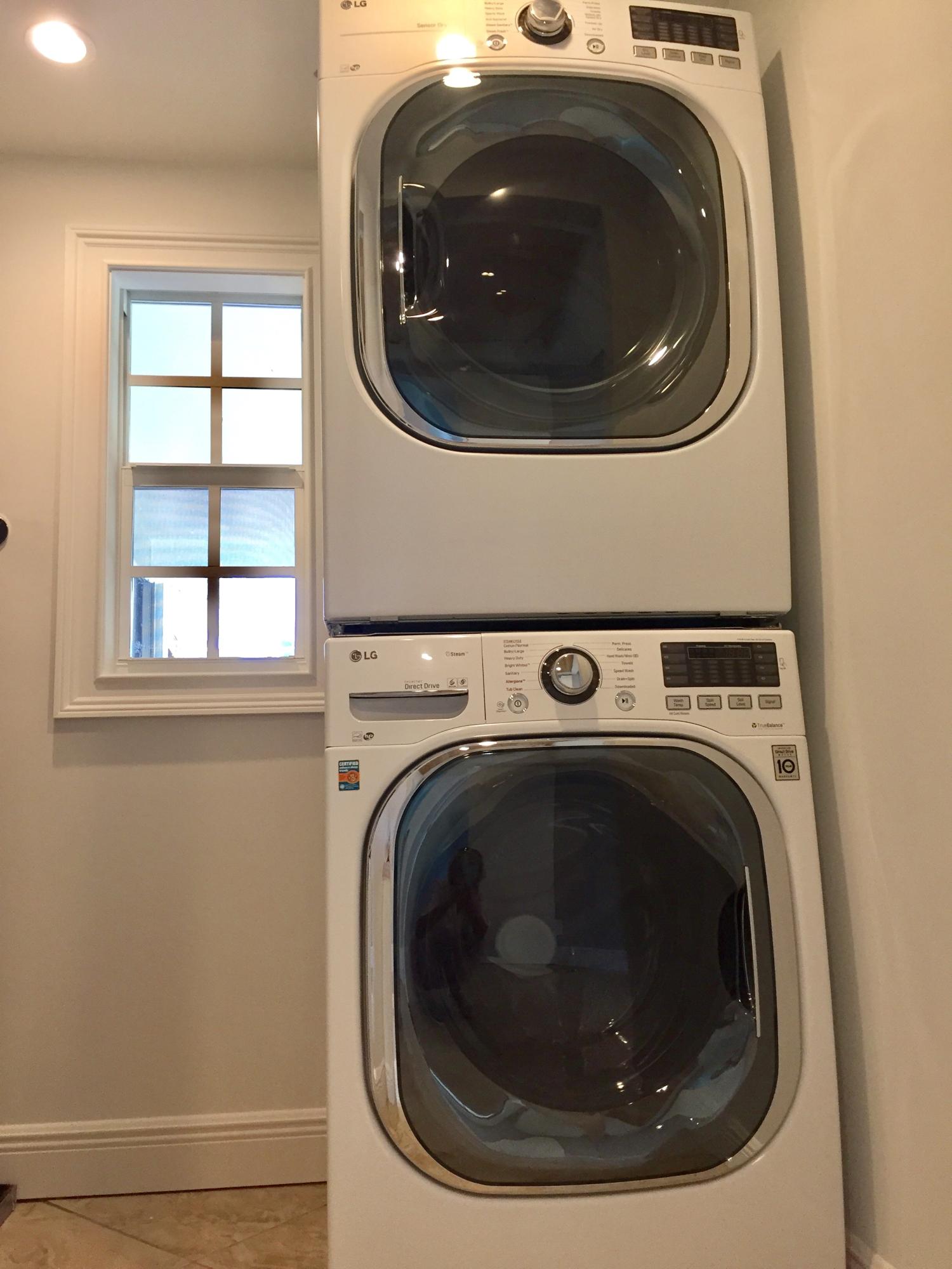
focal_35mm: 29
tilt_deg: +8.1
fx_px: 1063
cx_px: 476
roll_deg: +0.9
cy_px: 634
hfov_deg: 48.2
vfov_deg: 61.7
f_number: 2.2
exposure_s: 1/30
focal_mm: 4.15
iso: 50
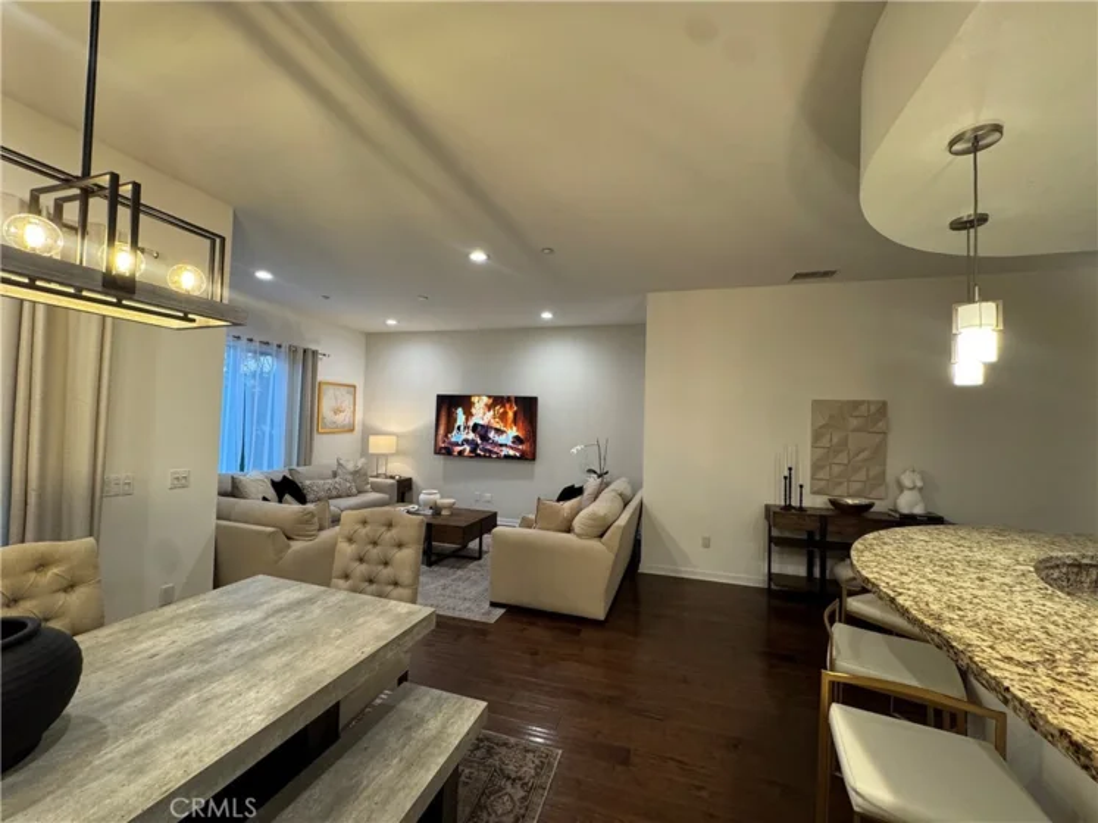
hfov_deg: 102.1
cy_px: 412
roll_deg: -1.5
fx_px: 444
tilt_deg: +1.9
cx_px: 549
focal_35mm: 14
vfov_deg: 85.7
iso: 200
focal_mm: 2.22
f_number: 2.2
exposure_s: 1/60
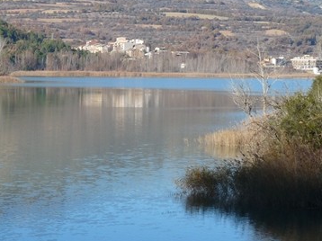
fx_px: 1366
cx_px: -4
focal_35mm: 147
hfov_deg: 13.2
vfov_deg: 10.1
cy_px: 83
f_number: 5.6
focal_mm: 12.8
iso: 100
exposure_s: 1/320
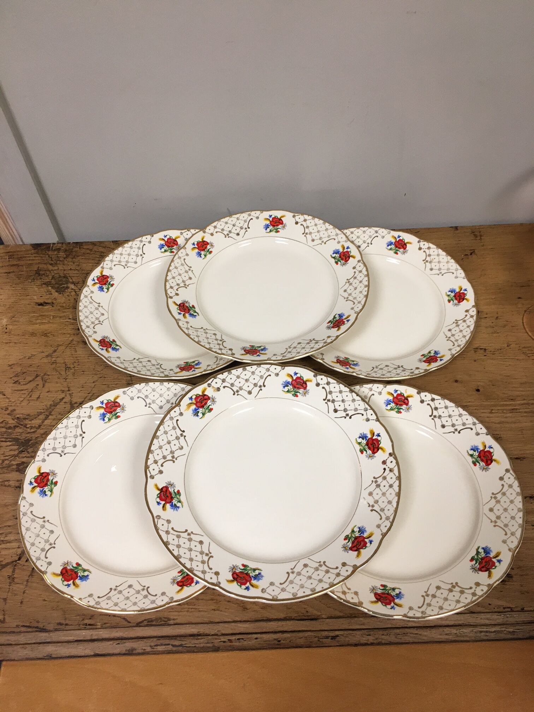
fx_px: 596
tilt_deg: -54.0
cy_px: 356
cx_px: 267
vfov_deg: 61.7
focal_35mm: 29
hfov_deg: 48.2
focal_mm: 4.15
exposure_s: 1/33
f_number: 2.2
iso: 50
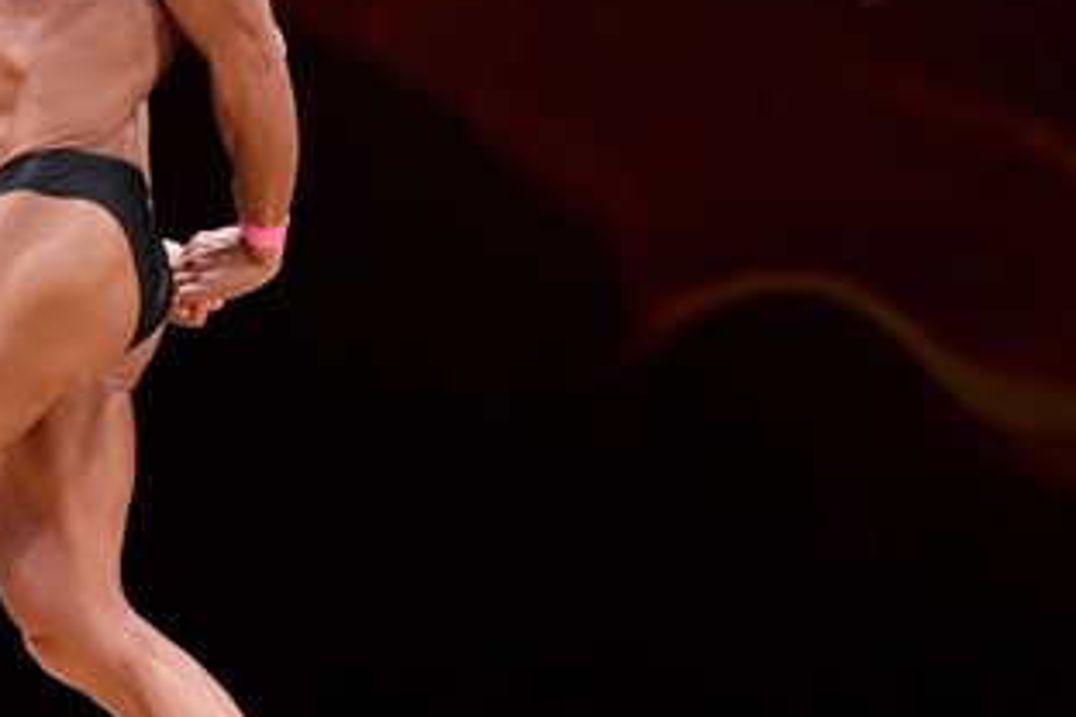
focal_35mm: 671
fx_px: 20054
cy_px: 234
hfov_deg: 3.1
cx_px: -112
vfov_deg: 2.0
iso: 4000
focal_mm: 180
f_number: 5.6
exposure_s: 1/400
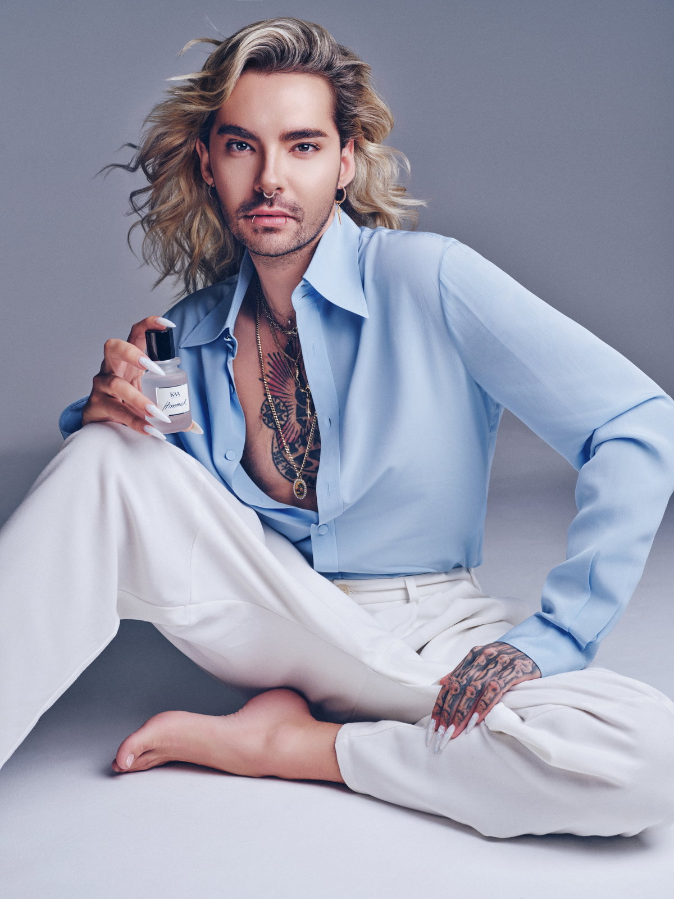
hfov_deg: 25.2
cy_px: 450
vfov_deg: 33.2
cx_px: 337
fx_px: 1506
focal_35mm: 58
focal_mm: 73.5
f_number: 9
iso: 125
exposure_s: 1/125
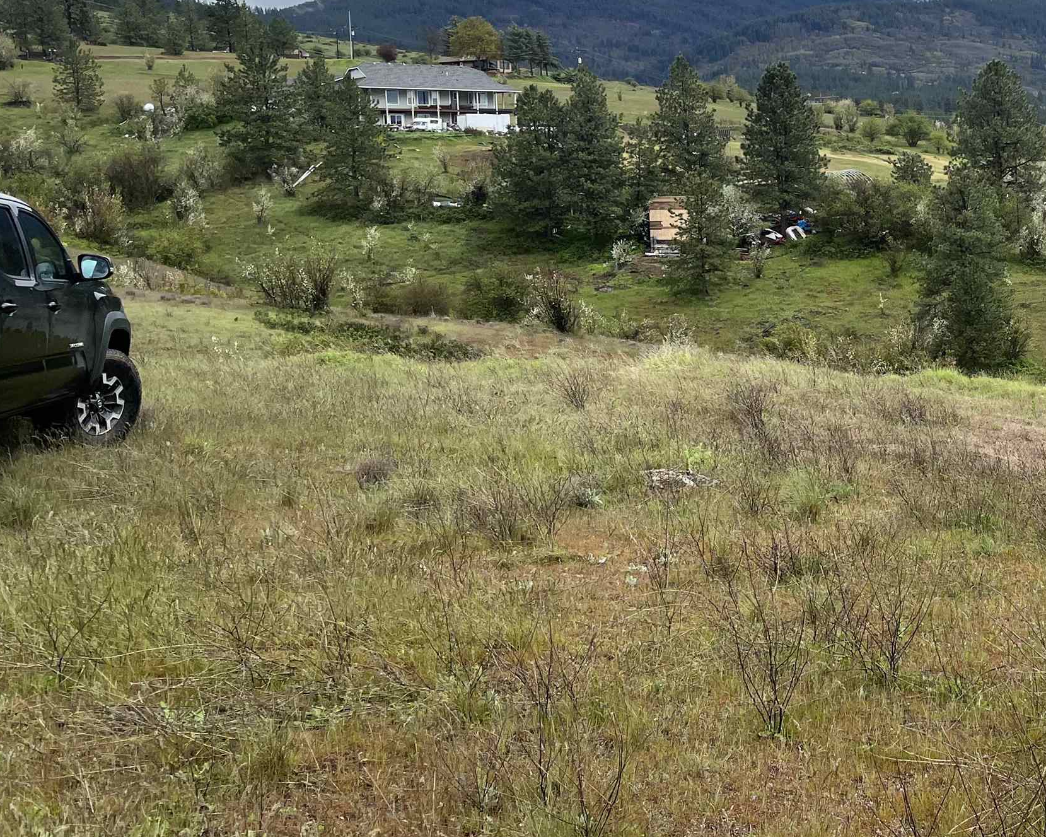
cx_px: 951
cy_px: 298
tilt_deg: -4.8
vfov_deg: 31.9
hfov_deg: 36.9
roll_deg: +1.6
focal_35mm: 47
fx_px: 1455
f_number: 1.6
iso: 50
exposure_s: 1/2410
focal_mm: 5.1
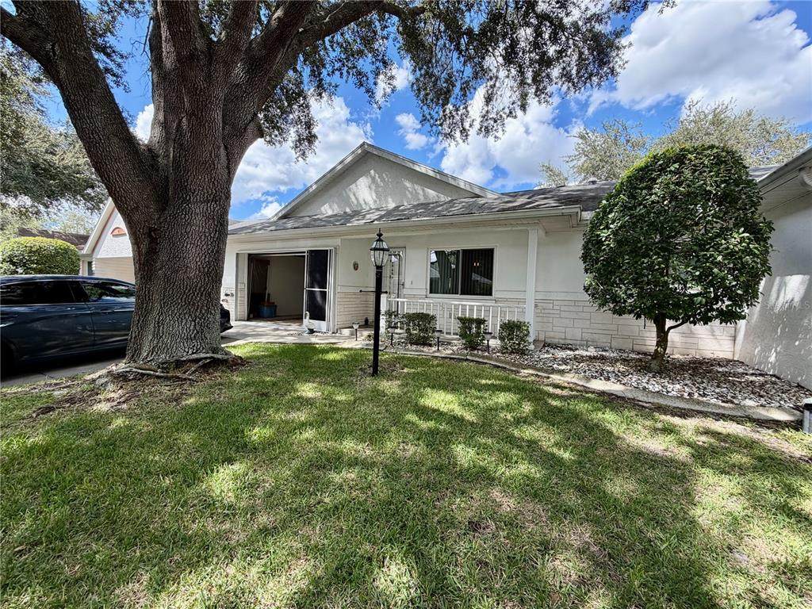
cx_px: 406
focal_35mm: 14
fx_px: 328
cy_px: 304
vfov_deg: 85.7
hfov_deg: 102.1
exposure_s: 1/331
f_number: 2.2
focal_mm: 2.22
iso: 50
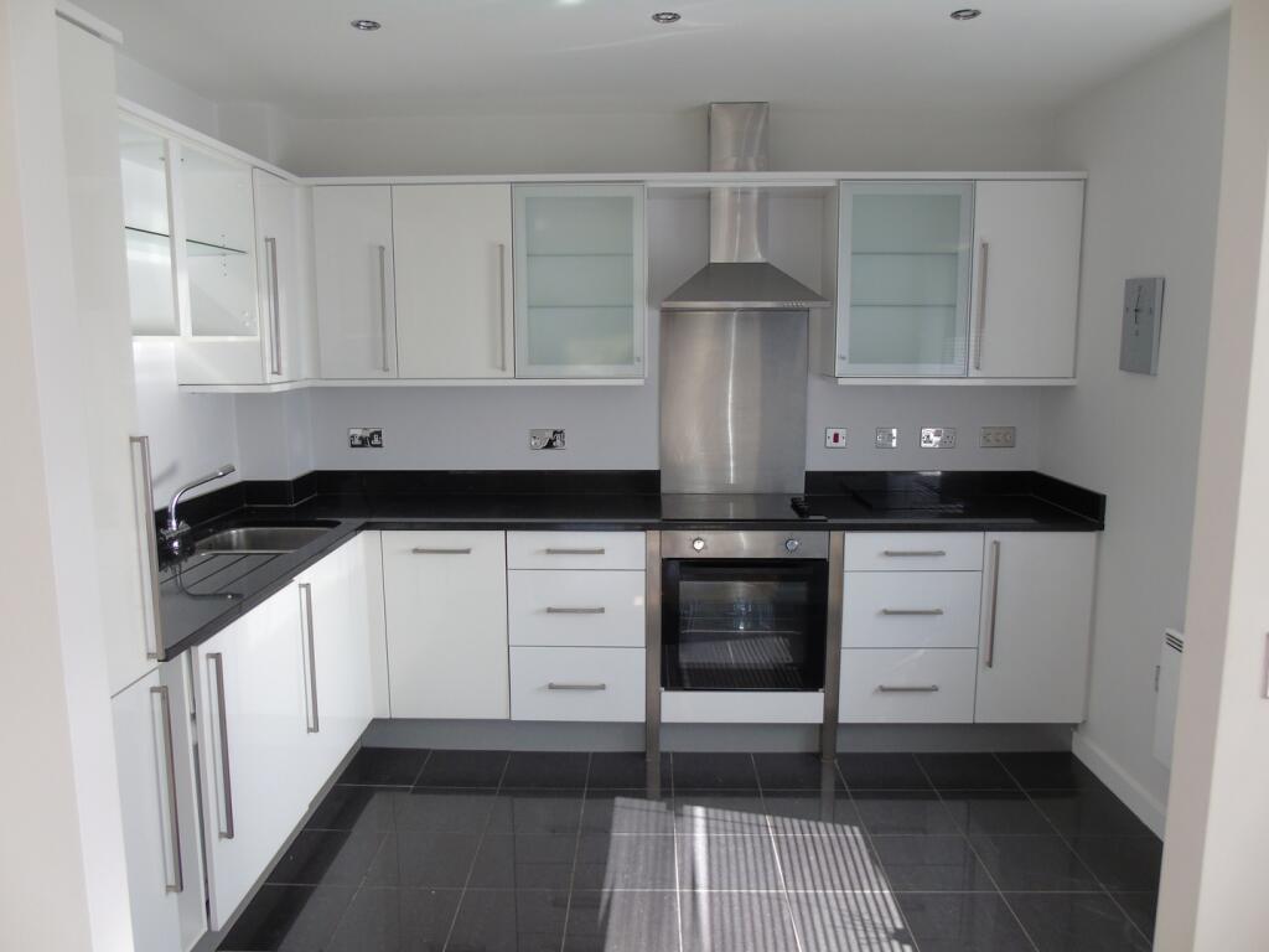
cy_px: 476
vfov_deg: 54.9
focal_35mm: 25
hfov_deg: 69.4
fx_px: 916
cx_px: 634
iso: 80
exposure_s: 1/40
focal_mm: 4.4
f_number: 3.4
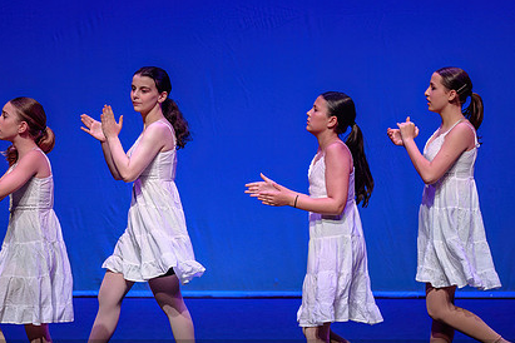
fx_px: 3762
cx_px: 175
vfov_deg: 5.2
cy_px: 215
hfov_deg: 7.8
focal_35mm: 263
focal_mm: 150
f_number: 2.8
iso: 1600
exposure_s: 1/500
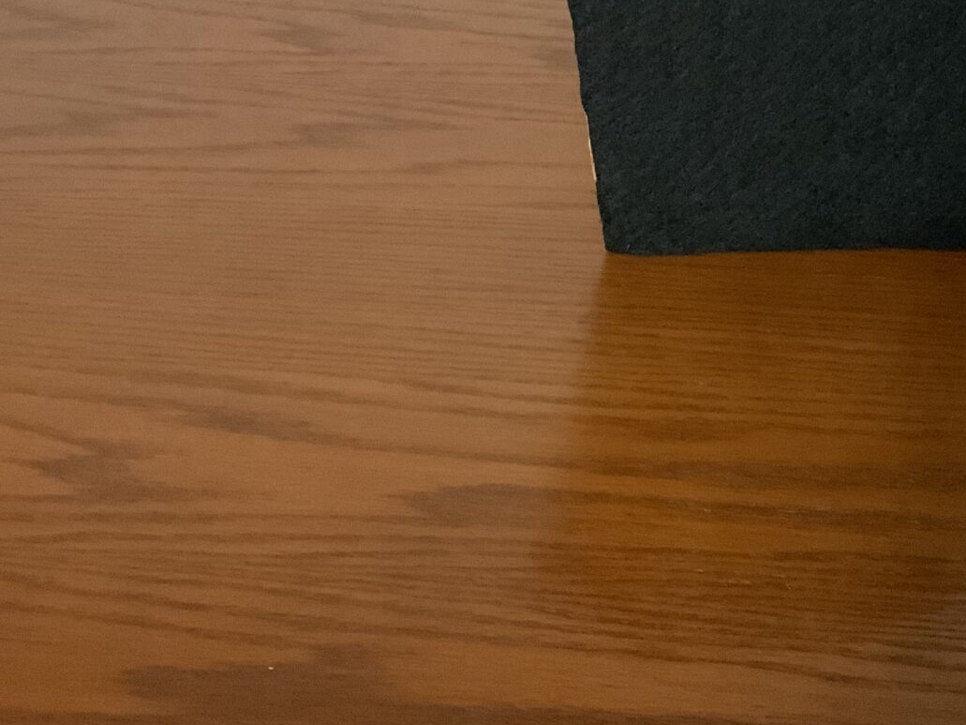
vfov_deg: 19.9
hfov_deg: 26.7
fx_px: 2009
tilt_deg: -24.5
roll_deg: -2.6
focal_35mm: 72
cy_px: 34
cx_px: 720
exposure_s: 1/30
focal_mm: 3
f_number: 1.8
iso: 200
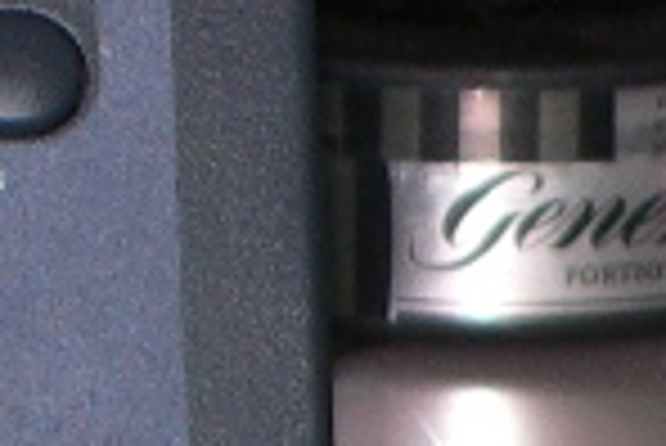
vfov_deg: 1.8
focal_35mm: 768
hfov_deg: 2.6
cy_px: -658
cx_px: -1372
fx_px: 14222
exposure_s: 1/60
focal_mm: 17.9
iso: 100
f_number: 2.8
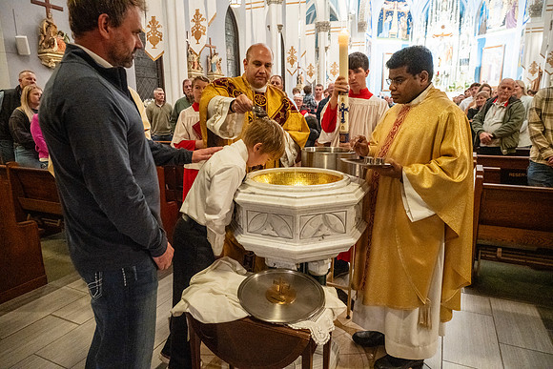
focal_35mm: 24
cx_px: 276
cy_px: 184
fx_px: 369
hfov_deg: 73.7
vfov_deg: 53.2
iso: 5000
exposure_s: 1/60
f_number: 4.5
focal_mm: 24
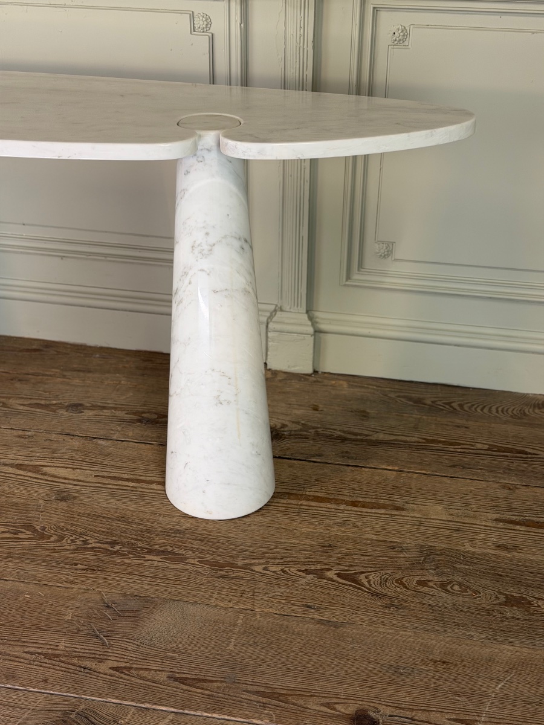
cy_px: 362
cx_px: 272
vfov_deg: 39.7
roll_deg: +1.3
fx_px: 1006
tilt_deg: -27.3
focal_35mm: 48
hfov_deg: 30.3
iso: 100
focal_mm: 6.76
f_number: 1.78
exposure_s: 1/50
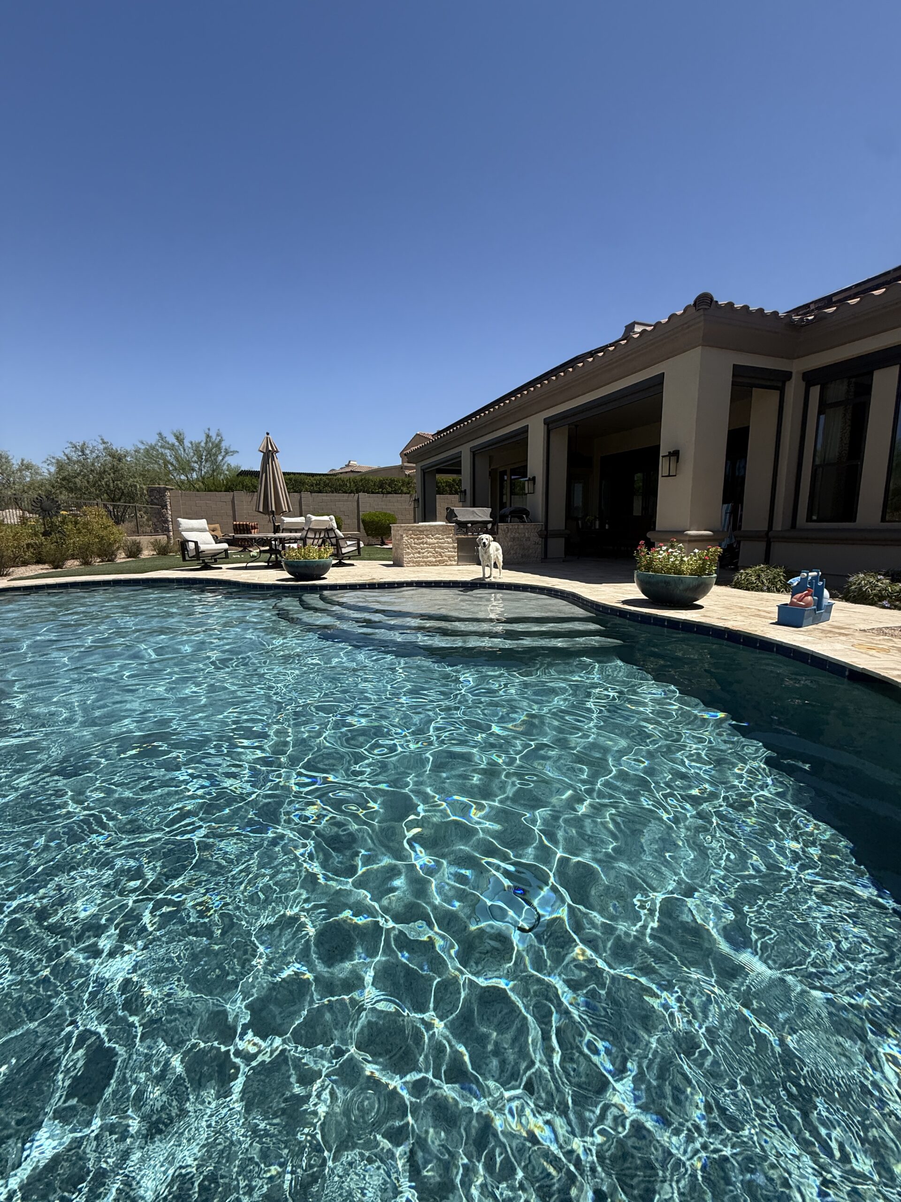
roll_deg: +0.4
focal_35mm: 14
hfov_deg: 85.7
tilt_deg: -7.8
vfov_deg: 102.1
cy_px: 601
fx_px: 486
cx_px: 450
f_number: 2.2
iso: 50
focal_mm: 2.22
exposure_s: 1/2611
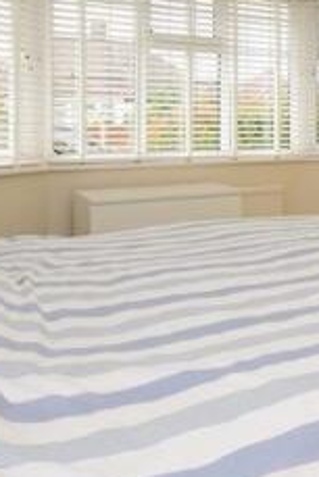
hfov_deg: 27.3
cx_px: 388
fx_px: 571
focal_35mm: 43
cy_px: 128
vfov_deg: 44.1
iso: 200
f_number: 7.1
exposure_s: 1/125
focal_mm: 10
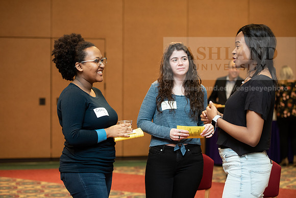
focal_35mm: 75
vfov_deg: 18.2
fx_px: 617
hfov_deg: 27.0
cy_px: 99
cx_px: 148
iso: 1600
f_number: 3.2
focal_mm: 75
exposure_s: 1/200
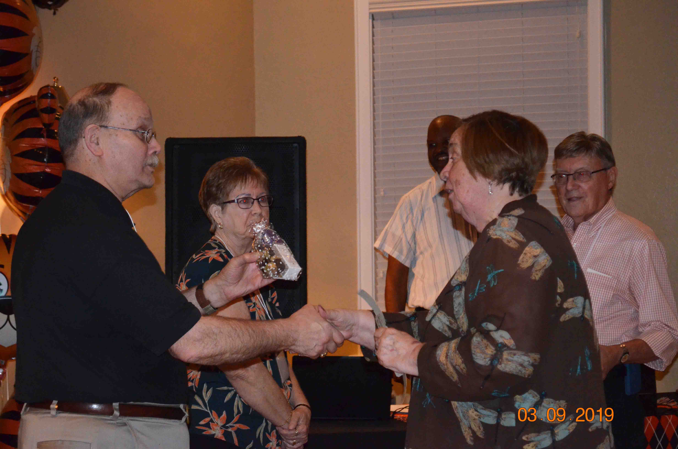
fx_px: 1551
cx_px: 339
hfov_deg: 24.7
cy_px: 224
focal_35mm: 82
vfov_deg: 16.5
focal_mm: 55
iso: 3200
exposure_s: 1/60
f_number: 5.6
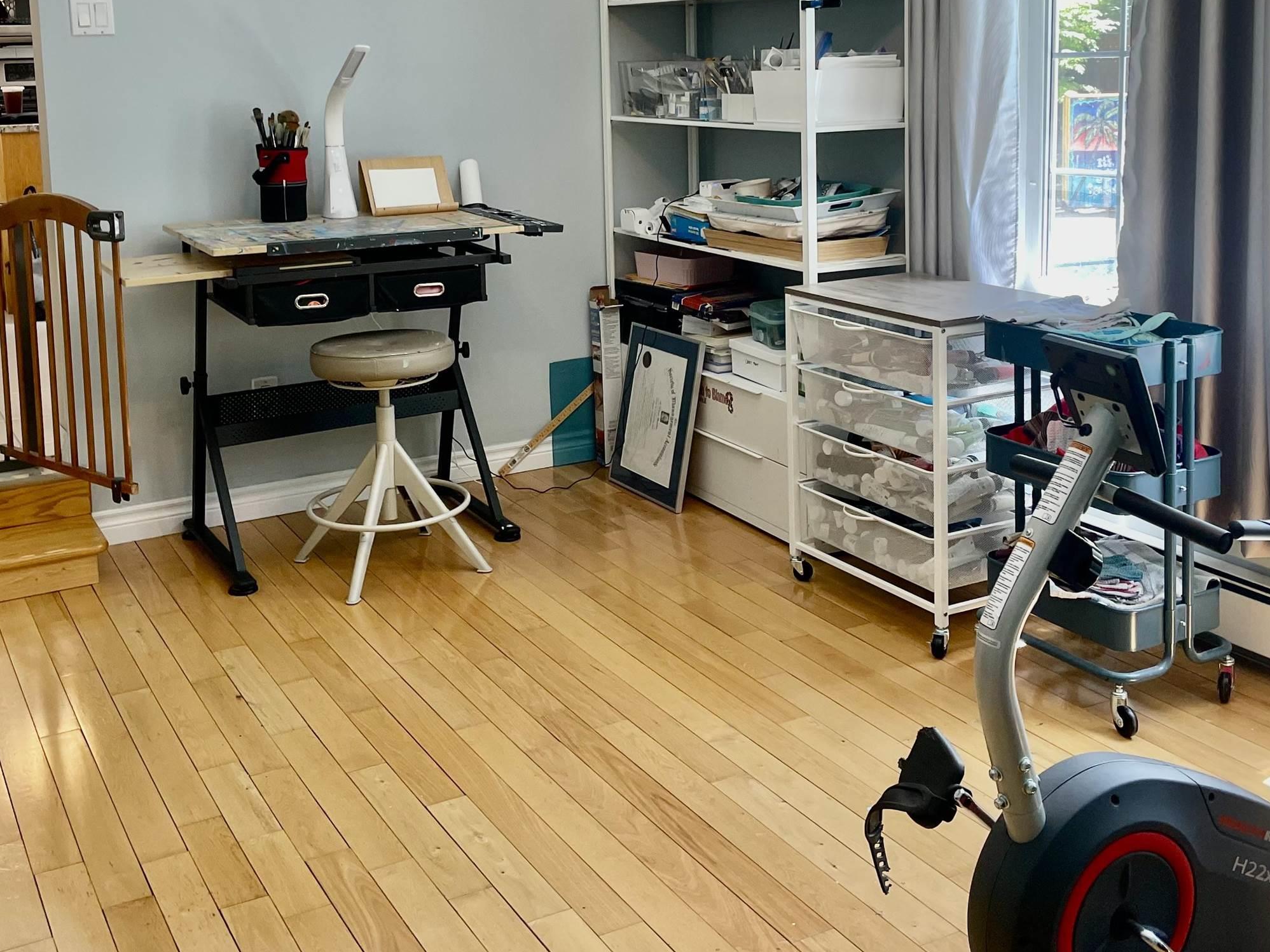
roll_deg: +1.9
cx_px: 560
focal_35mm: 40
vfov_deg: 35.2
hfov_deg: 46.7
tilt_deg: -7.0
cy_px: 241
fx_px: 1468
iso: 125
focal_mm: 4.2
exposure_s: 1/120
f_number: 1.6
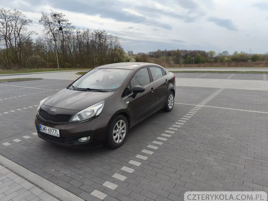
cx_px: 130
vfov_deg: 56.8
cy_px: 102
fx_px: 186
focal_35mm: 24
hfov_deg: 71.6
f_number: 1.7
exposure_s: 1/609
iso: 50
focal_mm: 6.06
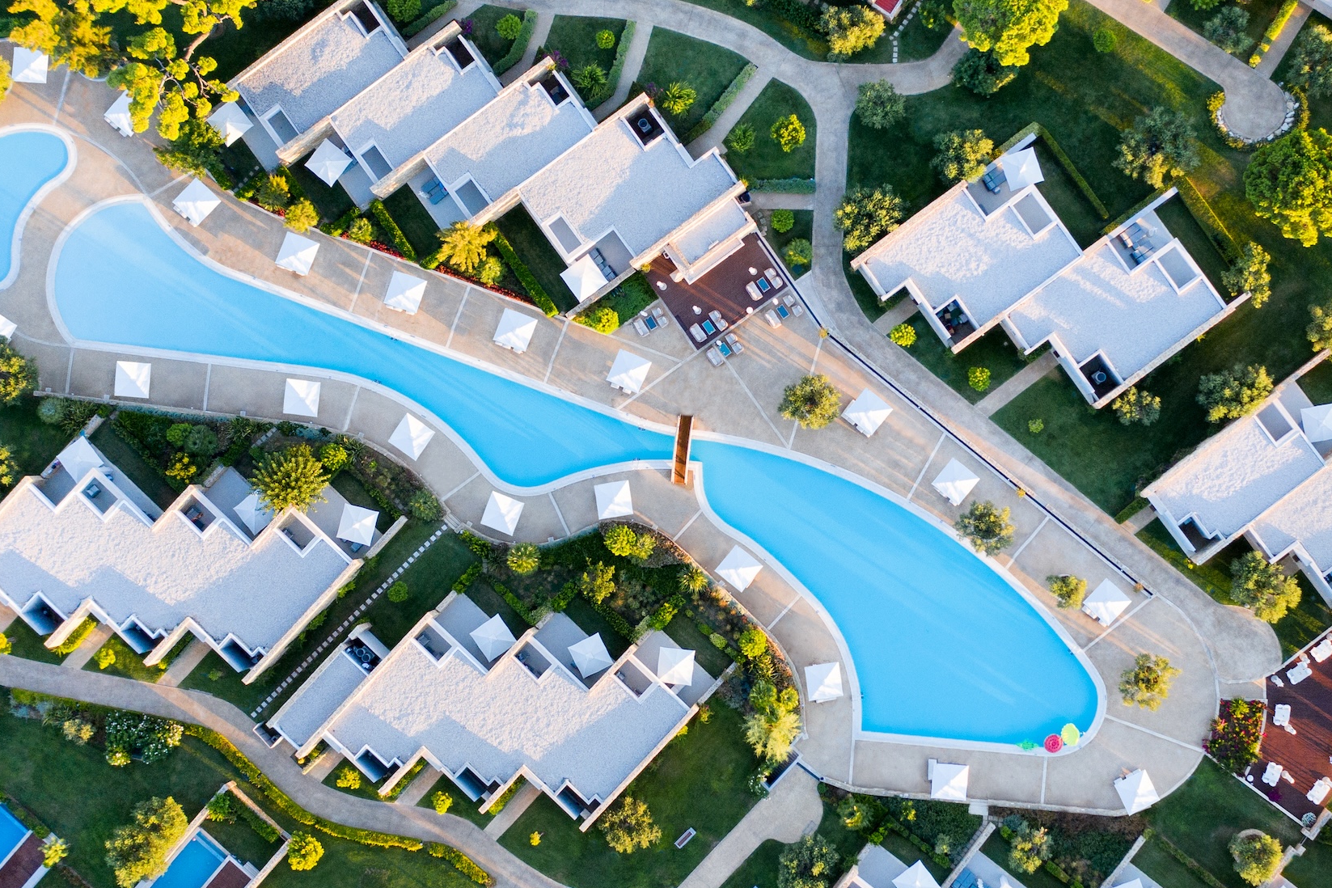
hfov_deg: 38.6
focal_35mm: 51
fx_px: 1887
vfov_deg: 26.5
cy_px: 471
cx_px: 854
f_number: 2.8
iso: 200
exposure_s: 1/80
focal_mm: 10.26
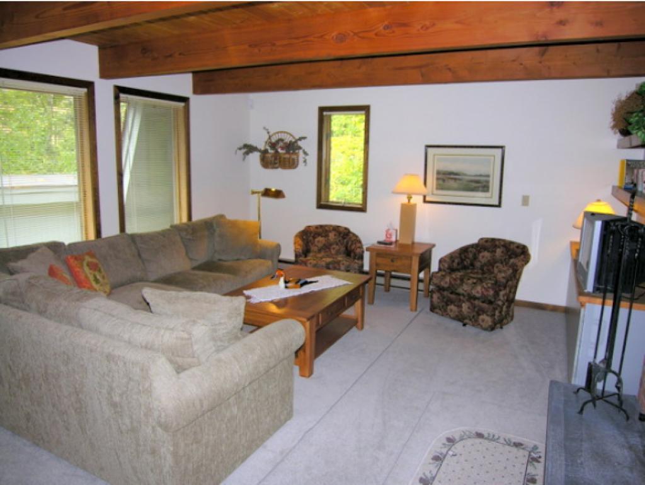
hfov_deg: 71.6
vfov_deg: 56.9
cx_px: 322
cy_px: 242
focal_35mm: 24
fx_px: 447
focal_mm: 6.1
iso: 55
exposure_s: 1/60.1
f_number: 2.6
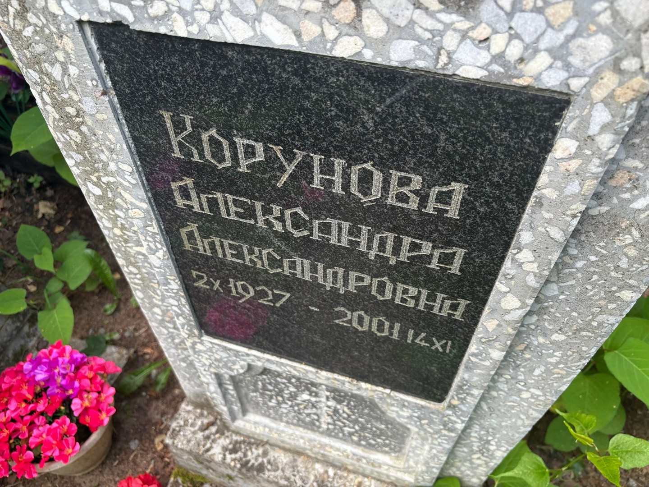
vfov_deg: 53.1
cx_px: 324
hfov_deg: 67.3
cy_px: 244
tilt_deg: -48.8
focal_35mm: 26
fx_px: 487
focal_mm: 5.96
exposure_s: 1/121
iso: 80
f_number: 1.6
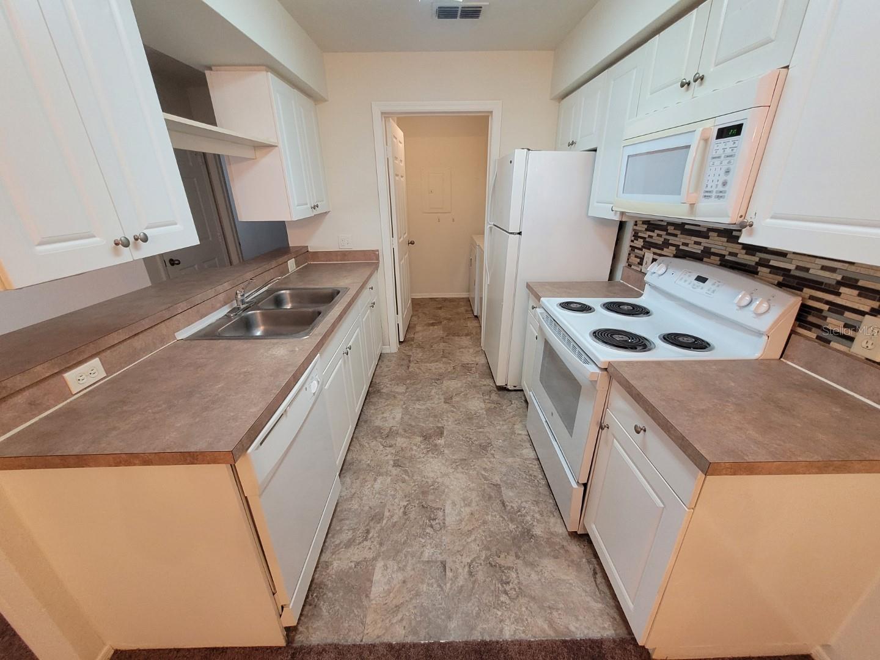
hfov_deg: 106.2
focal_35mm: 13
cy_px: 330
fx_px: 330
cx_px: 440
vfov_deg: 89.9
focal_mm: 1.74
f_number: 2.2
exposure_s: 1/60
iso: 320
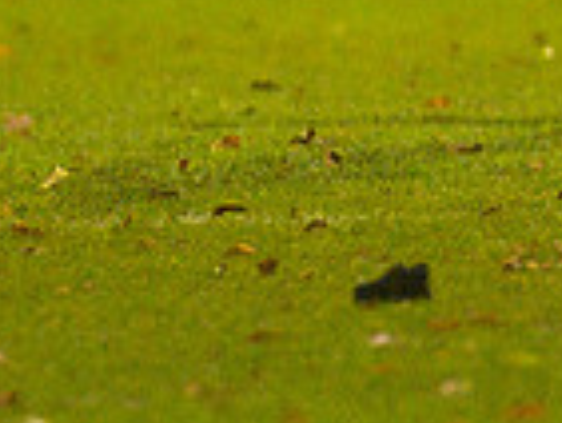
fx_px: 33798
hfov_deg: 1.0
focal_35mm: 2080
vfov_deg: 0.7
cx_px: 487
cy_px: -339
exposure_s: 1/800
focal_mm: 300
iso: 5000
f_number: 2.8
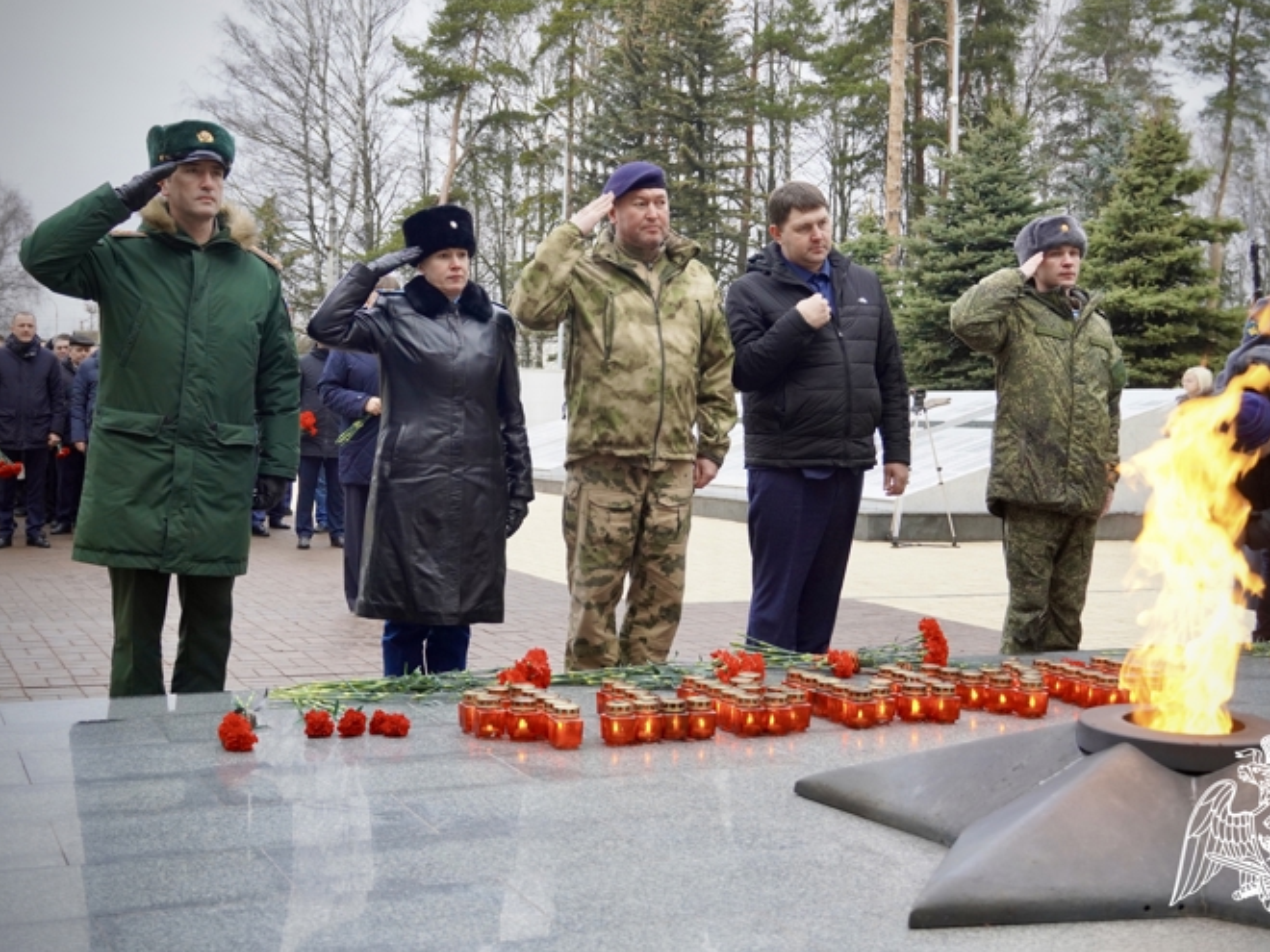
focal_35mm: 48
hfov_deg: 40.0
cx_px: 695
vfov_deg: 30.5
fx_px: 1744
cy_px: 473
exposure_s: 1/160
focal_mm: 29
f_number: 4.5
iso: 500
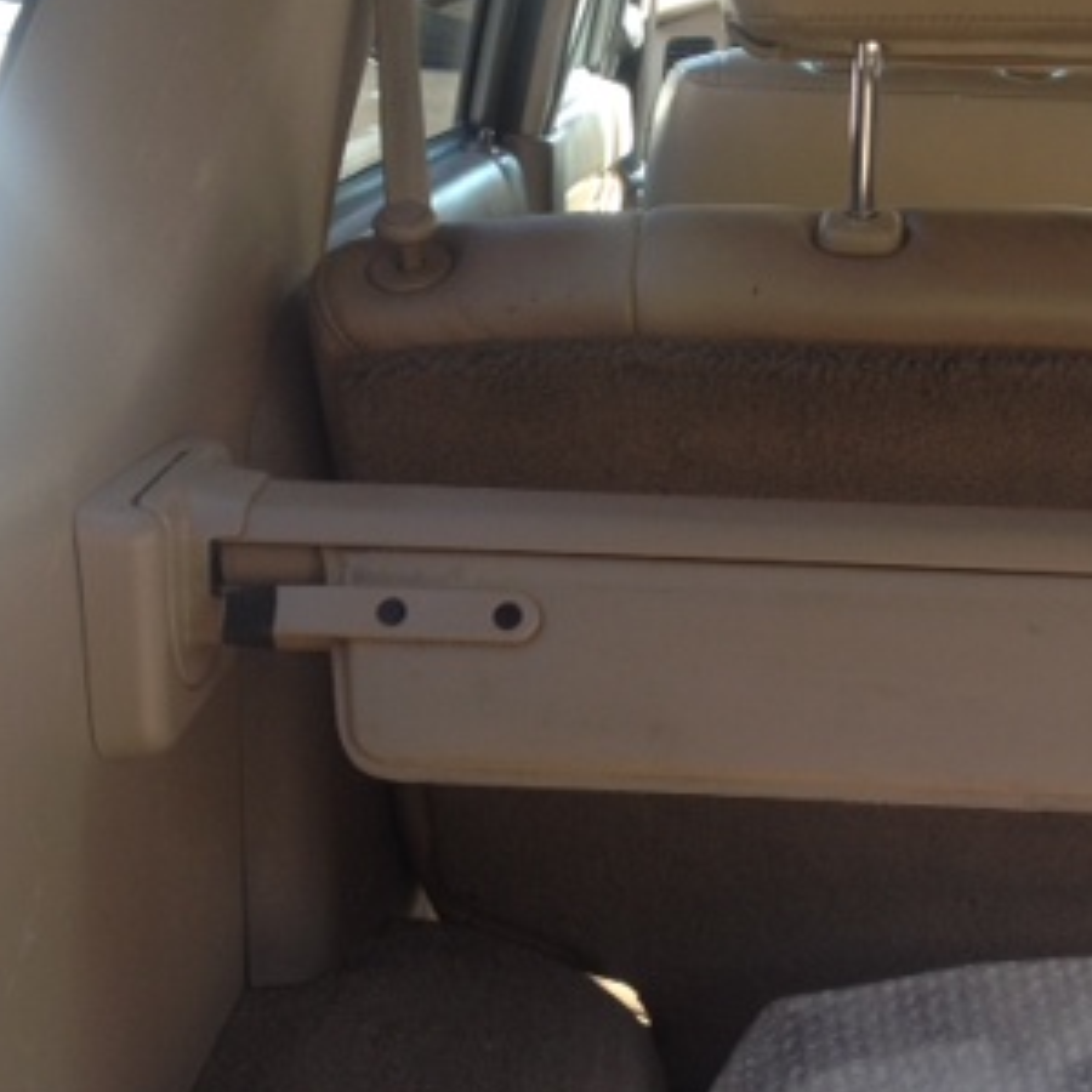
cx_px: 659
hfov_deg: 26.0
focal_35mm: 66
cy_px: 619
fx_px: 2356
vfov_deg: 26.1
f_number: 2.4
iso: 50
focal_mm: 4.28
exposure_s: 1/30
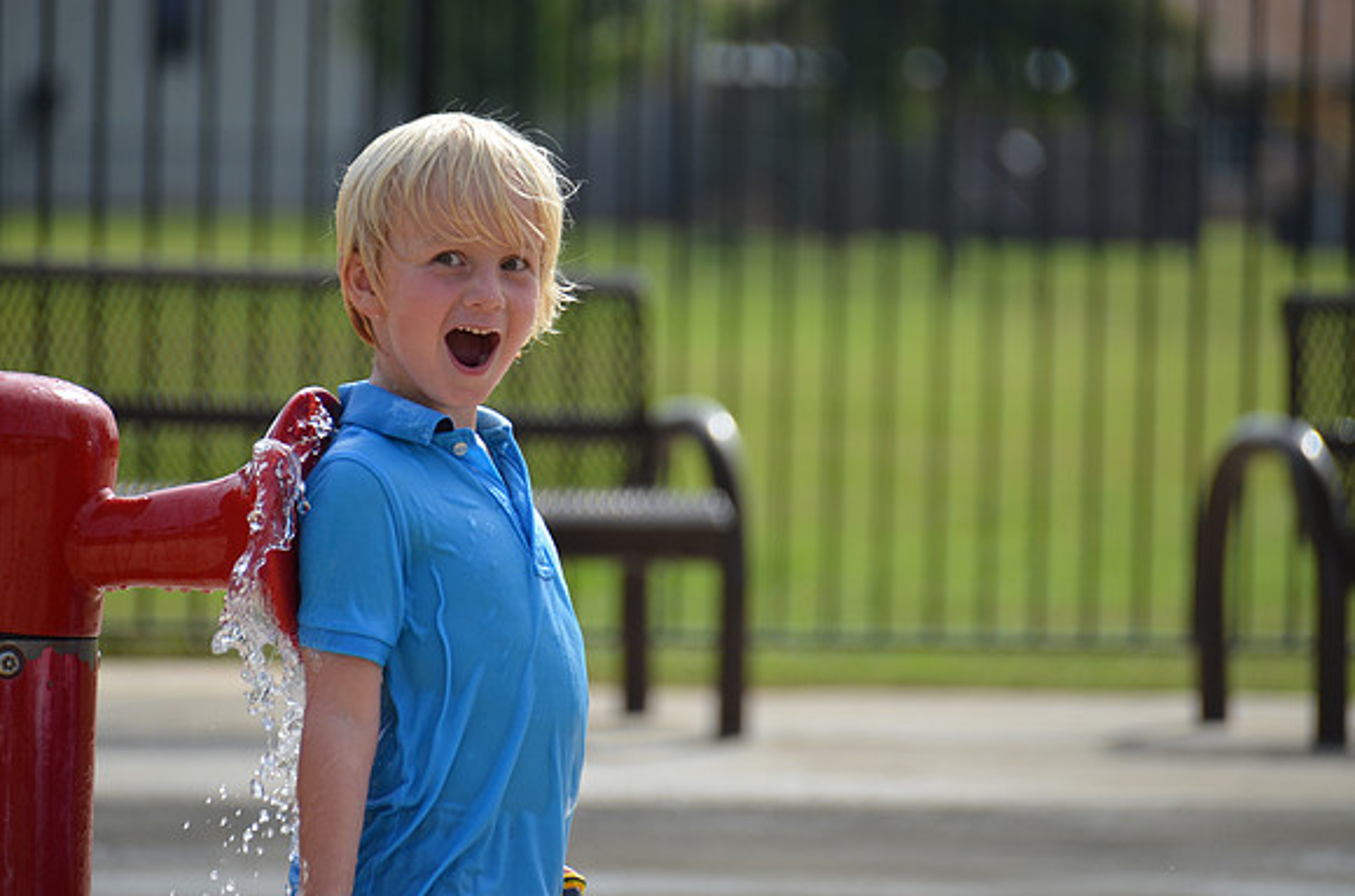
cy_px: 448
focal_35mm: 420
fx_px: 15774
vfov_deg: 3.3
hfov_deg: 4.9
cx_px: 678
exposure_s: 1/640
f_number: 6.3
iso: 200
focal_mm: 280
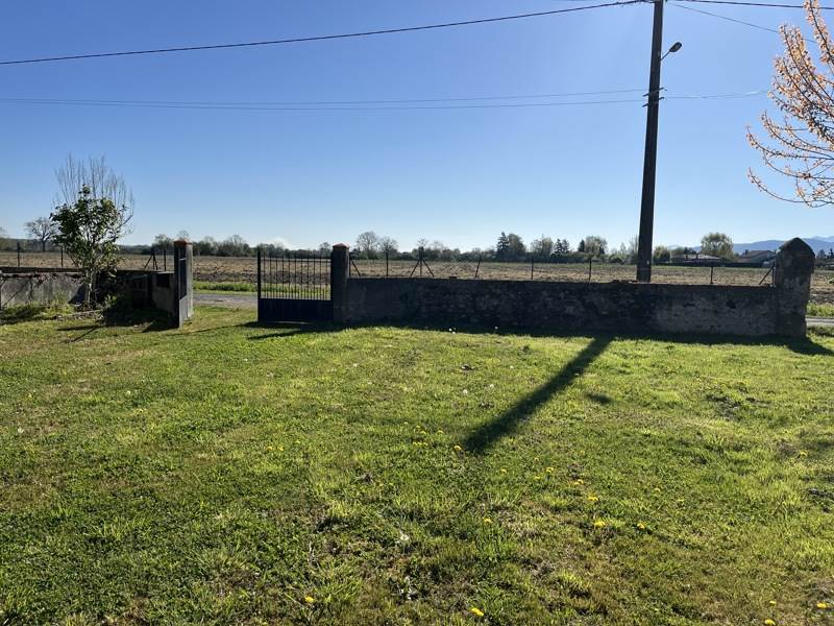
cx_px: 417
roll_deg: -0.4
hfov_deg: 67.3
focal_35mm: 26
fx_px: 626
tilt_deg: -5.3
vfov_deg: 53.1
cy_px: 313
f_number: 1.6
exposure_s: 1/6494
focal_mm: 5.1
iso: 50
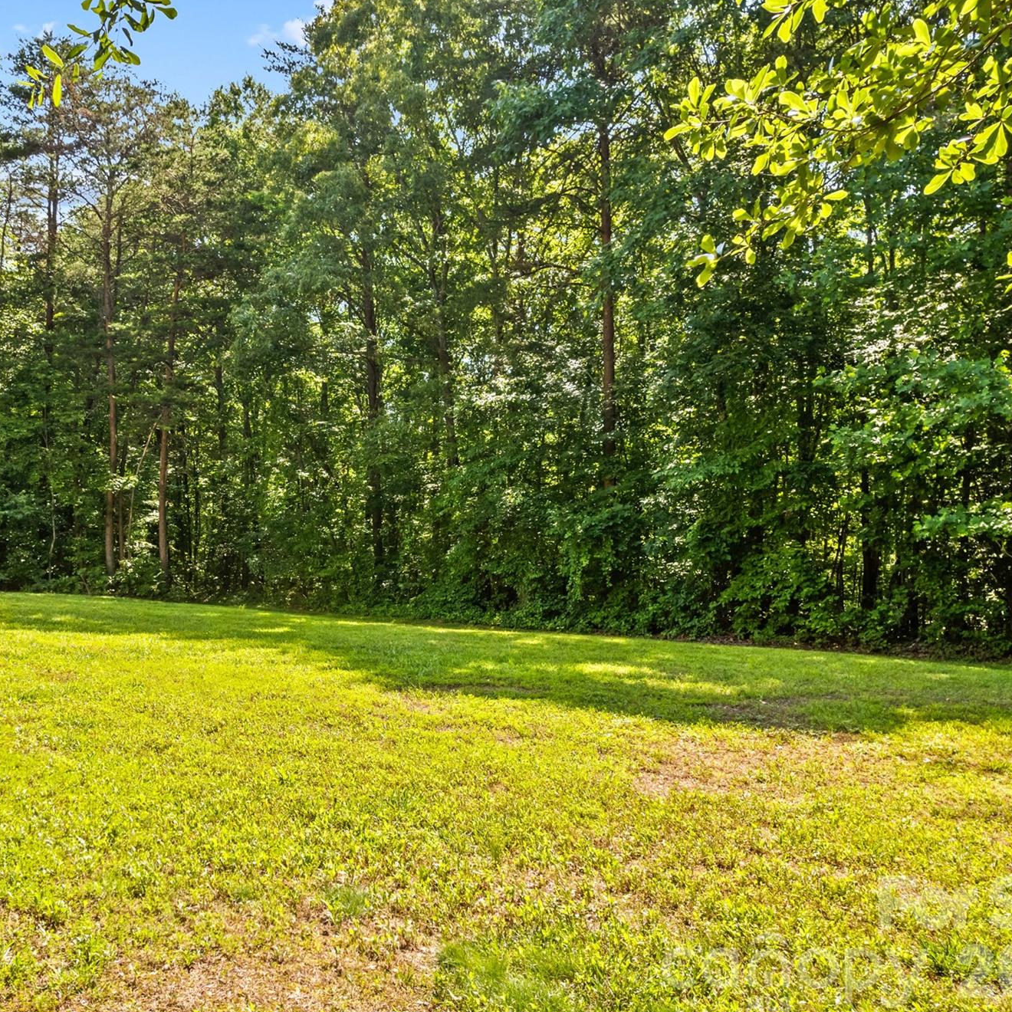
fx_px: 959
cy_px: 503
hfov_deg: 54.5
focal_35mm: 29
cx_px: 337
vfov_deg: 55.6
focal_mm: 8.38
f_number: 2.8
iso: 100
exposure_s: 1/400
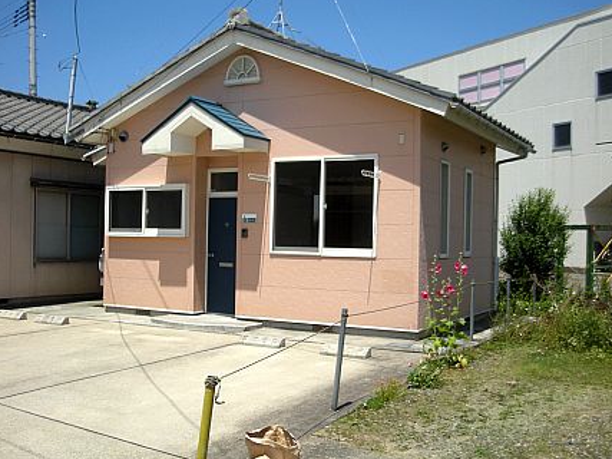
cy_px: 227
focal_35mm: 41
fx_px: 725
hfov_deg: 45.8
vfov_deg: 35.1
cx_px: 307
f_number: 5.7
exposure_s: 1/387
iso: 64
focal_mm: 5.7
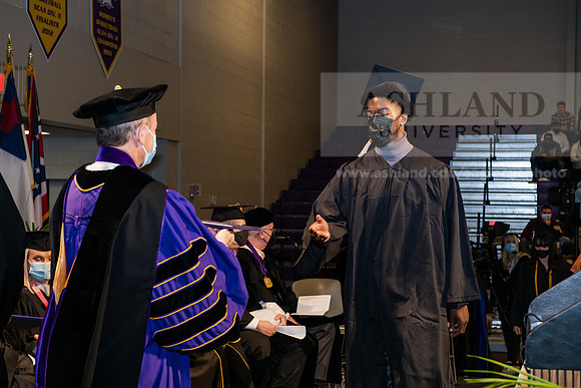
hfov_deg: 32.4
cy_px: 194
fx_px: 1001
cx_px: 290
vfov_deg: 21.9
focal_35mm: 62
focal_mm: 62
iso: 1600
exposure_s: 1/200
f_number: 6.3
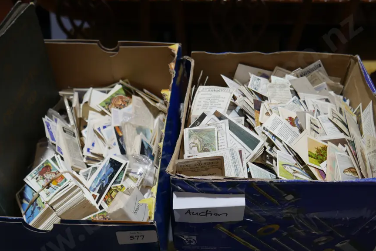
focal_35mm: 37
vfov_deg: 35.8
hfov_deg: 51.9
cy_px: 155
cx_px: 179
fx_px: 386
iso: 200
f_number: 3.6
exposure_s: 1/100
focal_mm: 15
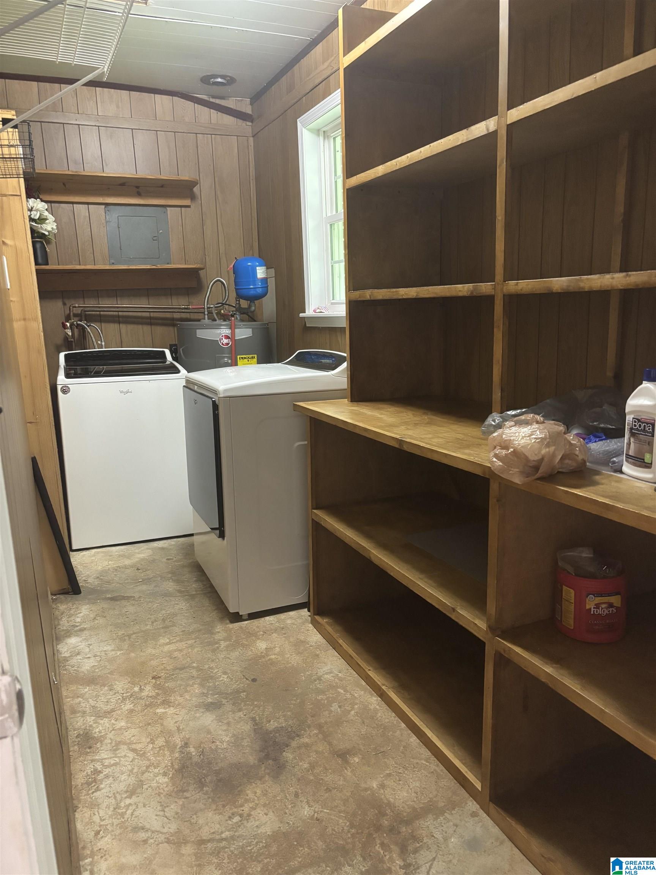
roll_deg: +0.2
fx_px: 657
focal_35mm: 26
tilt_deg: -11.0
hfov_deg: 53.1
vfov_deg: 67.3
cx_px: 328
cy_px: 438
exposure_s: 1/40
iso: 640
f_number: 1.6
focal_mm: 5.96
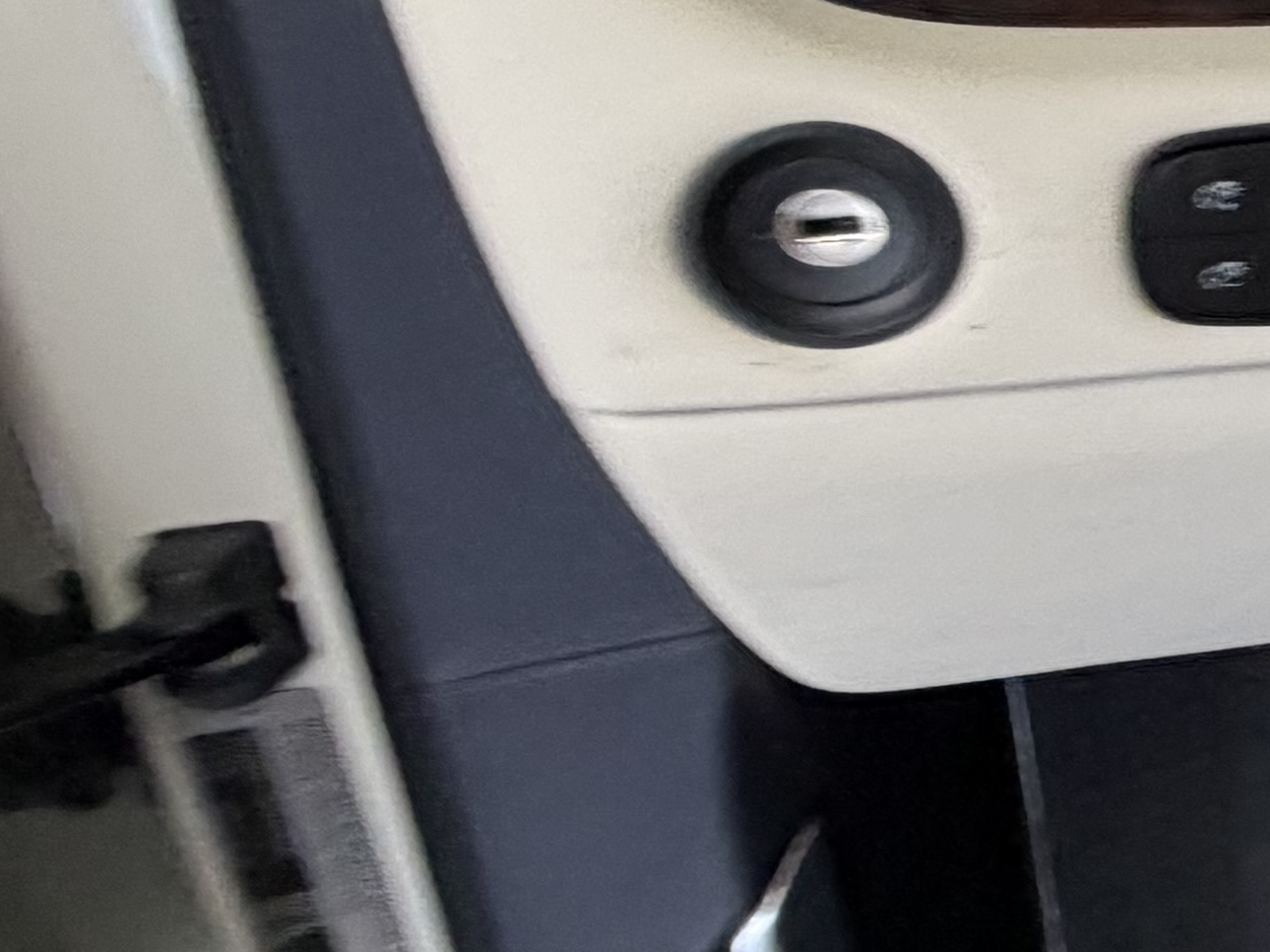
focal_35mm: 62
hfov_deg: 19.6
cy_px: 230
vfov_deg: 23.4
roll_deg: -6.5
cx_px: 2461
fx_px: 2274
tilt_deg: -28.9
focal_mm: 2.22
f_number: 2.2
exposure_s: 1/60
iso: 200
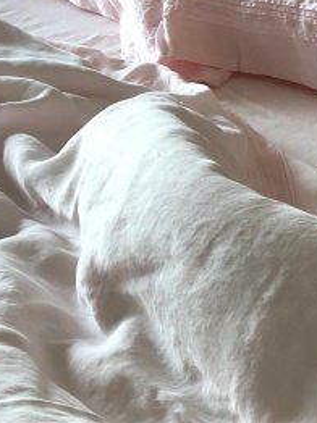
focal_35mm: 107
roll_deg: -1.6
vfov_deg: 17.5
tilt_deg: -39.7
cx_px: 480
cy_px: 507
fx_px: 1309
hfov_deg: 13.0
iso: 25
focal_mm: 3.99
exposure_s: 1/33
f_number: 1.8
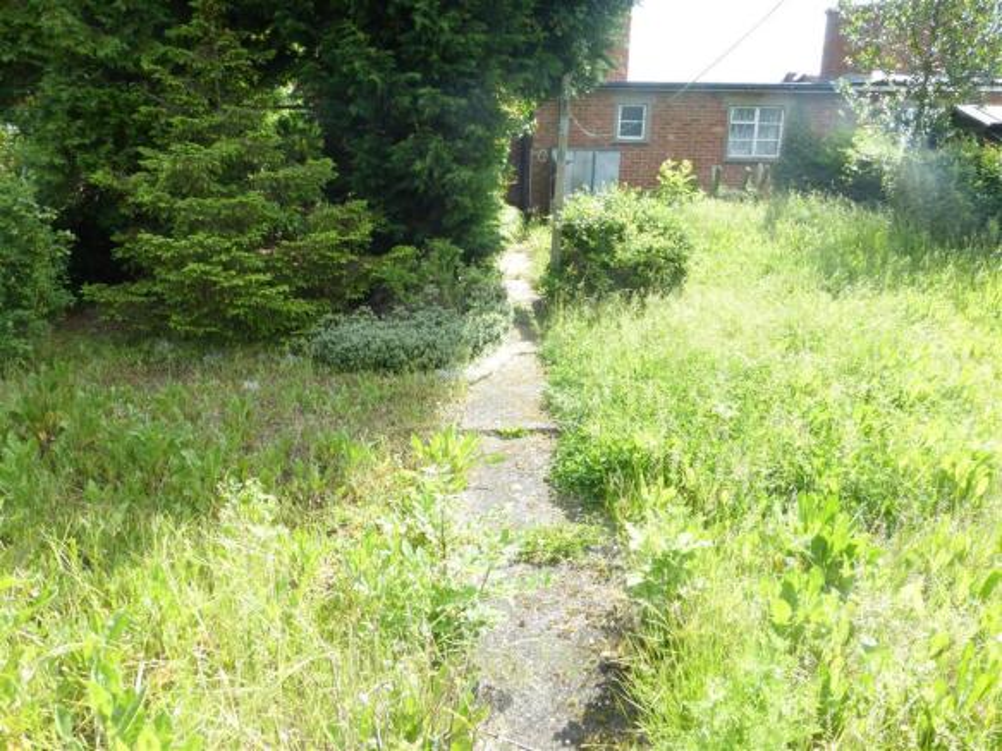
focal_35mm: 24
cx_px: 501
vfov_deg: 56.8
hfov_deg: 71.6
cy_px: 376
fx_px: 695
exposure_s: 1/60
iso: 100
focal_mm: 4.3
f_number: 6.3
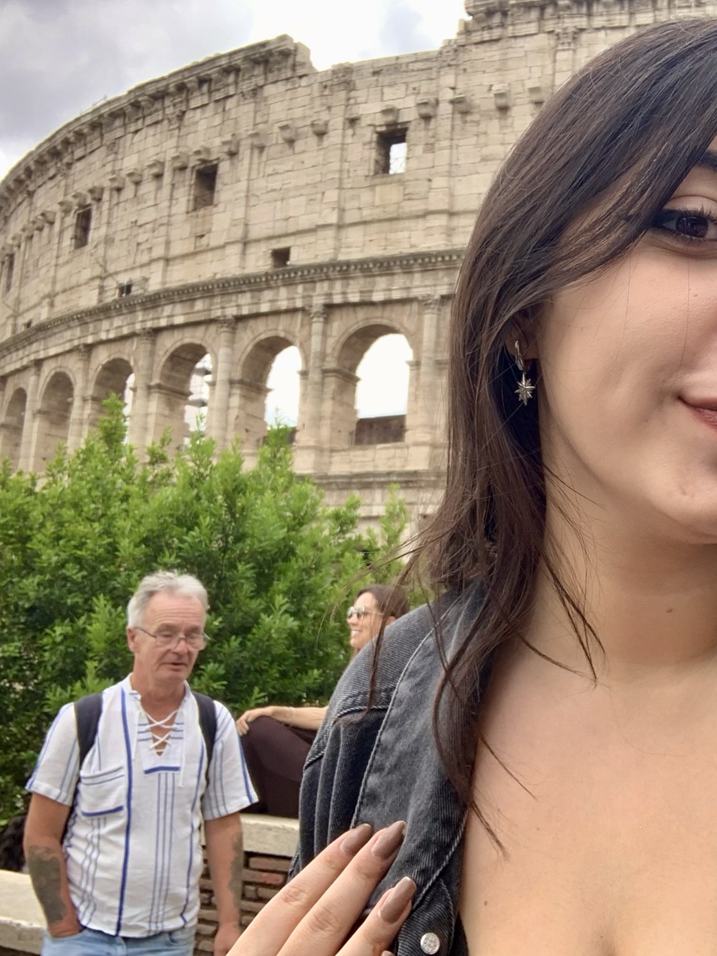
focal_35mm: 43
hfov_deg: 32.7
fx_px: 1188
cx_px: 574
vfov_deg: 43.9
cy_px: 475
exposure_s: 1/121
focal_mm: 2.87
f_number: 2.2
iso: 32
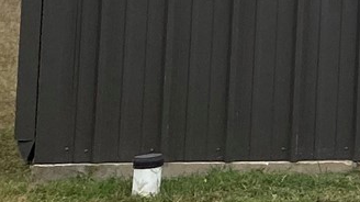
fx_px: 1689
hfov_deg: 9.6
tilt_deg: +5.0
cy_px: -161
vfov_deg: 6.7
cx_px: 1068
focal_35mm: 177
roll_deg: +0.3
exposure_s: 1/1608
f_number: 1.8
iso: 32
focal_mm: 4.25
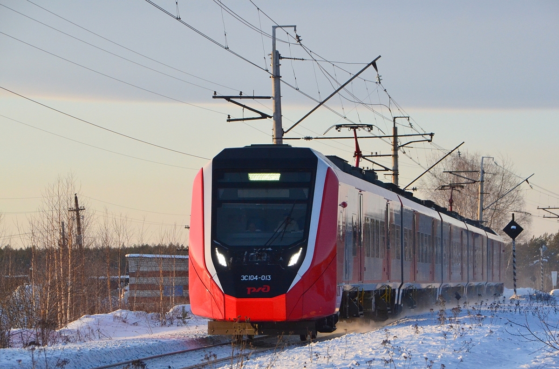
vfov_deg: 7.0
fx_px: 3020
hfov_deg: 10.6
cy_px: 184
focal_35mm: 195
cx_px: 280
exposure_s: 1/800
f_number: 13
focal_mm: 130
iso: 1600
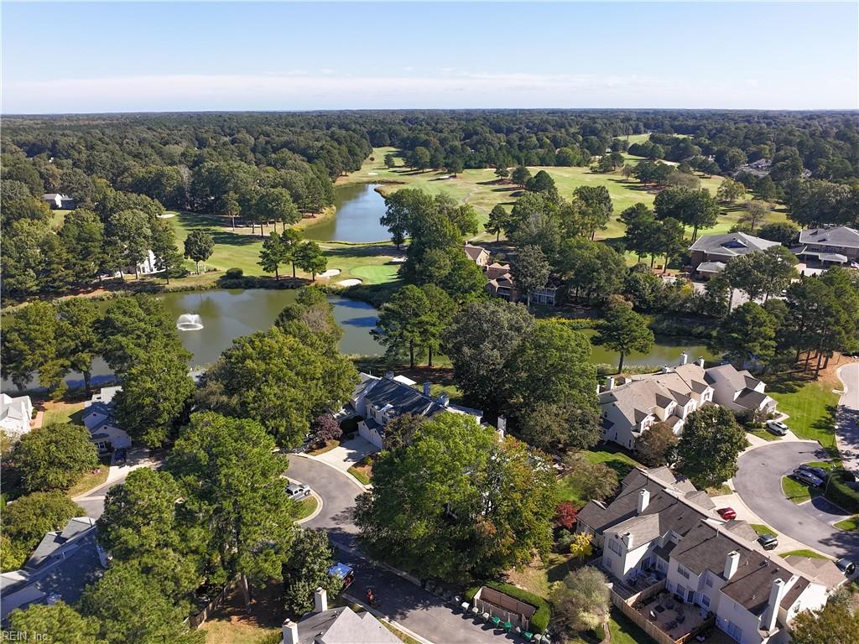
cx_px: 430
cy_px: 322
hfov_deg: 71.6
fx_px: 596
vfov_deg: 56.8
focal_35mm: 24
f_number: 2.8
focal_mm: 4.55
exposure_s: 1/800
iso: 200
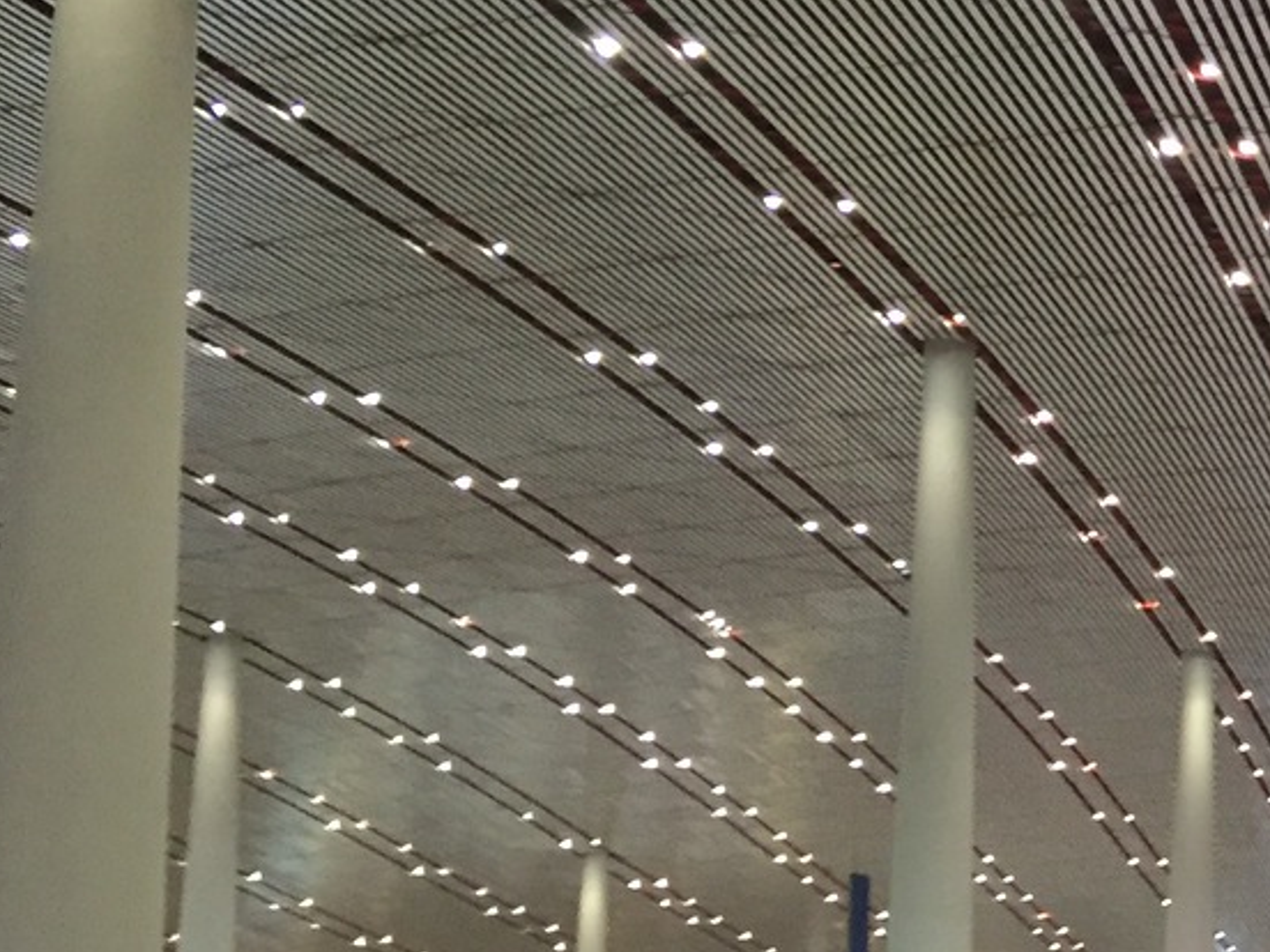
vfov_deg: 17.4
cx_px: 1776
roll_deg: +0.0
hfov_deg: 20.6
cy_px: 786
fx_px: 3082
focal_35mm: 84
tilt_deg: +7.6
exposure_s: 1/20
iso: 250
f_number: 2.2
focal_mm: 4.15
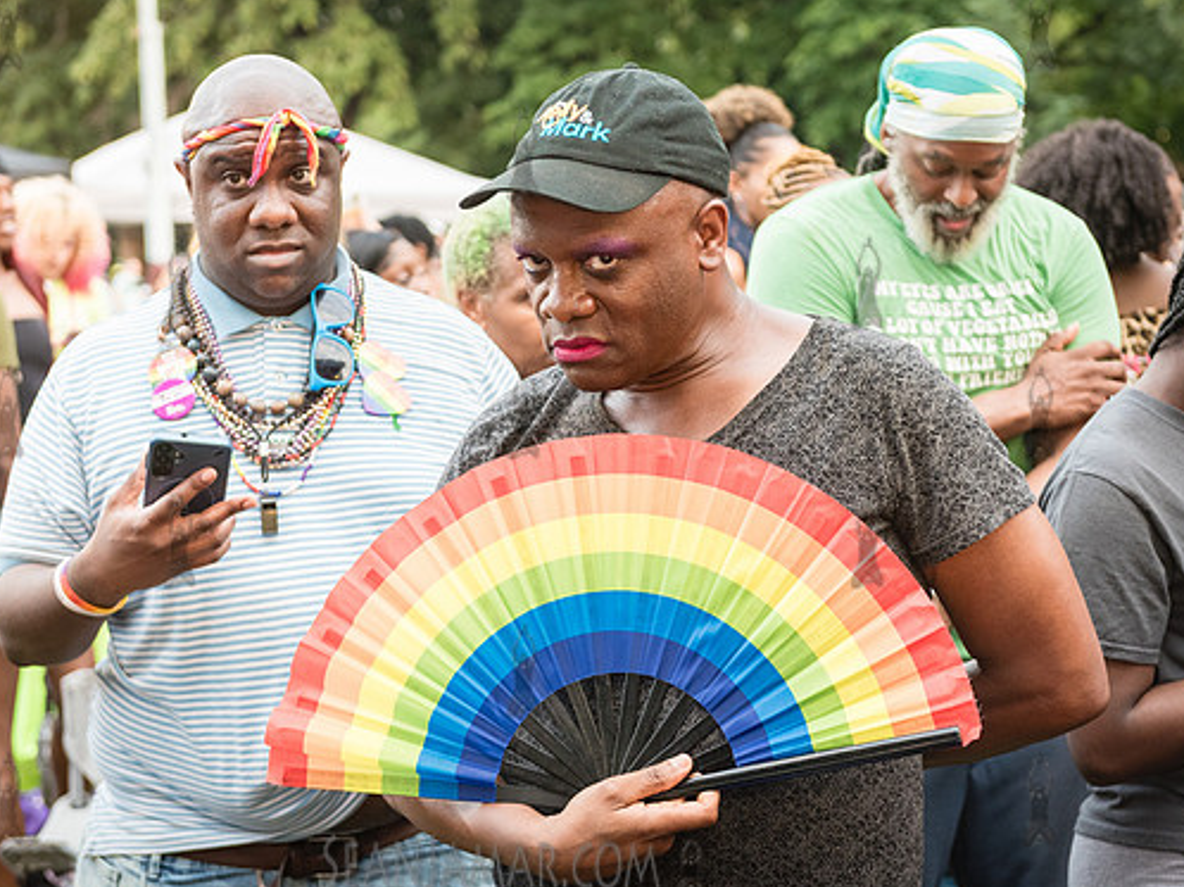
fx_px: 2632
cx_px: 641
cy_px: 411
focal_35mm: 77
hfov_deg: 25.3
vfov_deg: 19.1
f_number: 3.2
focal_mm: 58
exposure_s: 1/500
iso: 2000
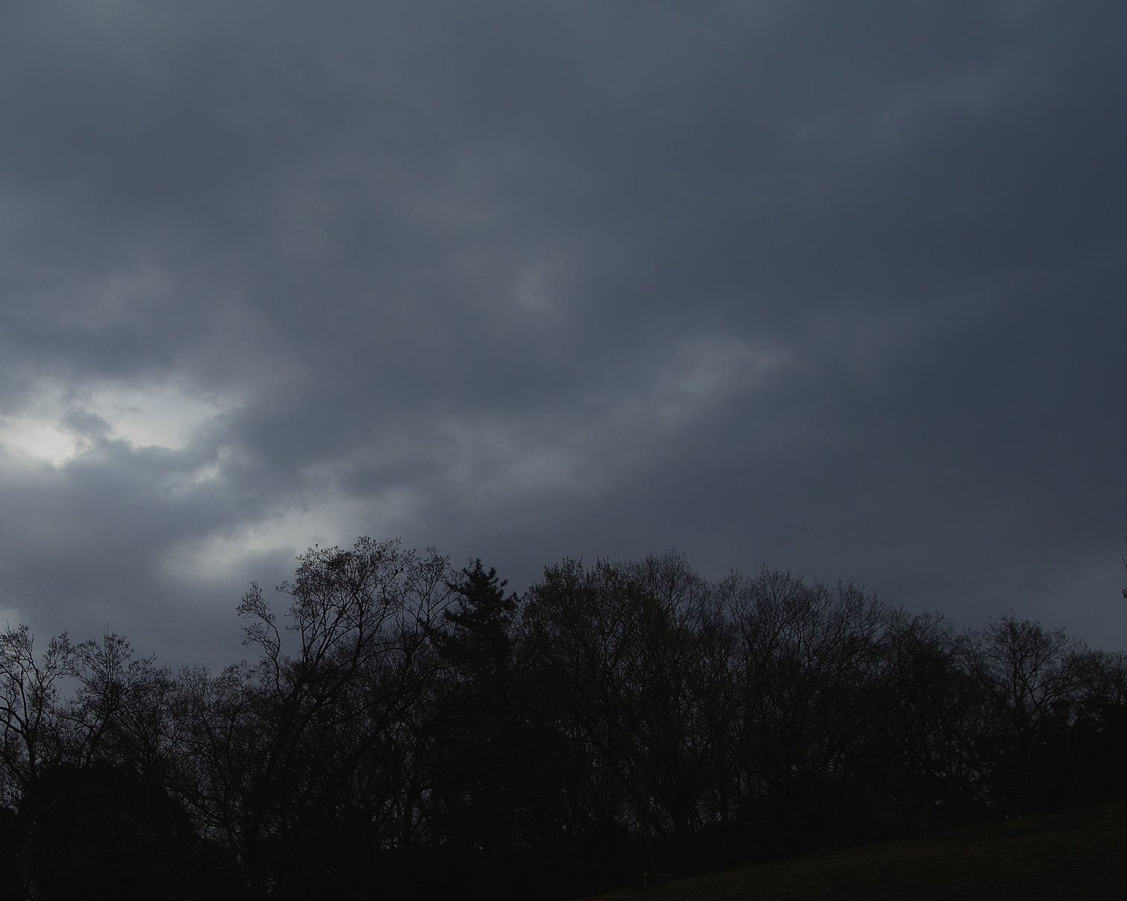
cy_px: 483
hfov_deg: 42.3
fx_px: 1434
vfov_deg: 34.9
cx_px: 369
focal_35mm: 43
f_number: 8
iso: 100
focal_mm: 20
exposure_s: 1/90
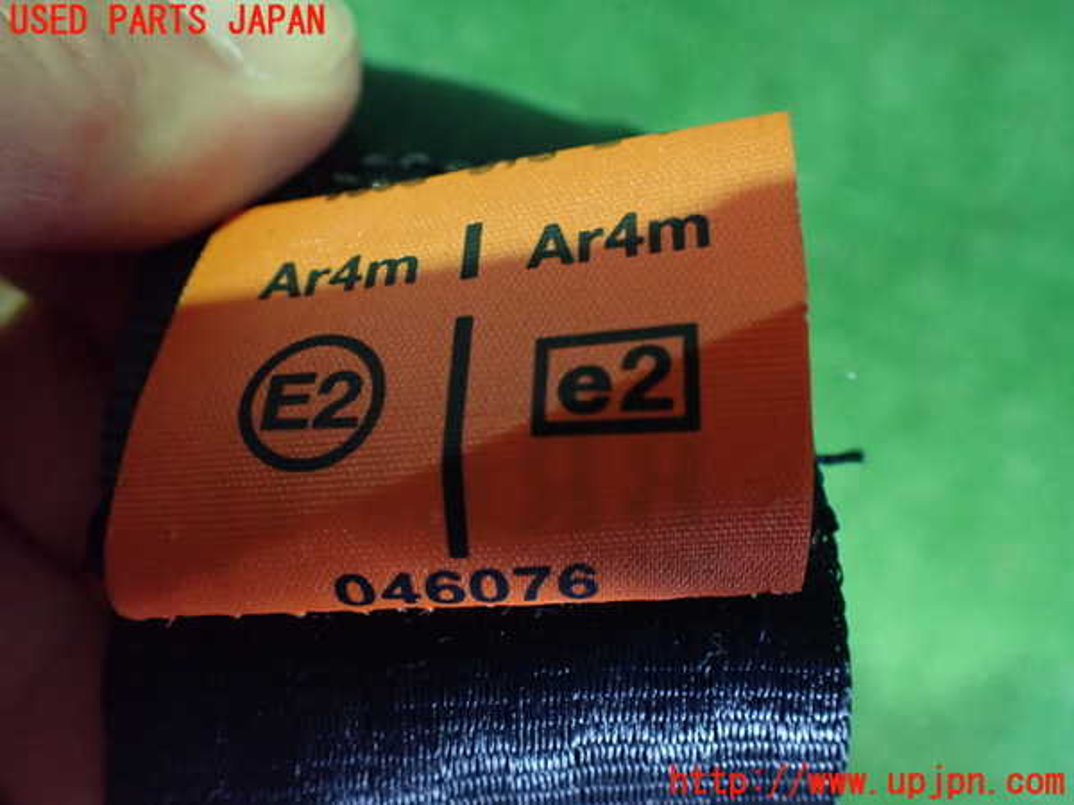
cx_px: 537
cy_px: 402
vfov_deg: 46.8
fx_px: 931
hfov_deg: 60.0
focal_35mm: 30
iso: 1250
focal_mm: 5.4
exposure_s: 1/30
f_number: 2.3
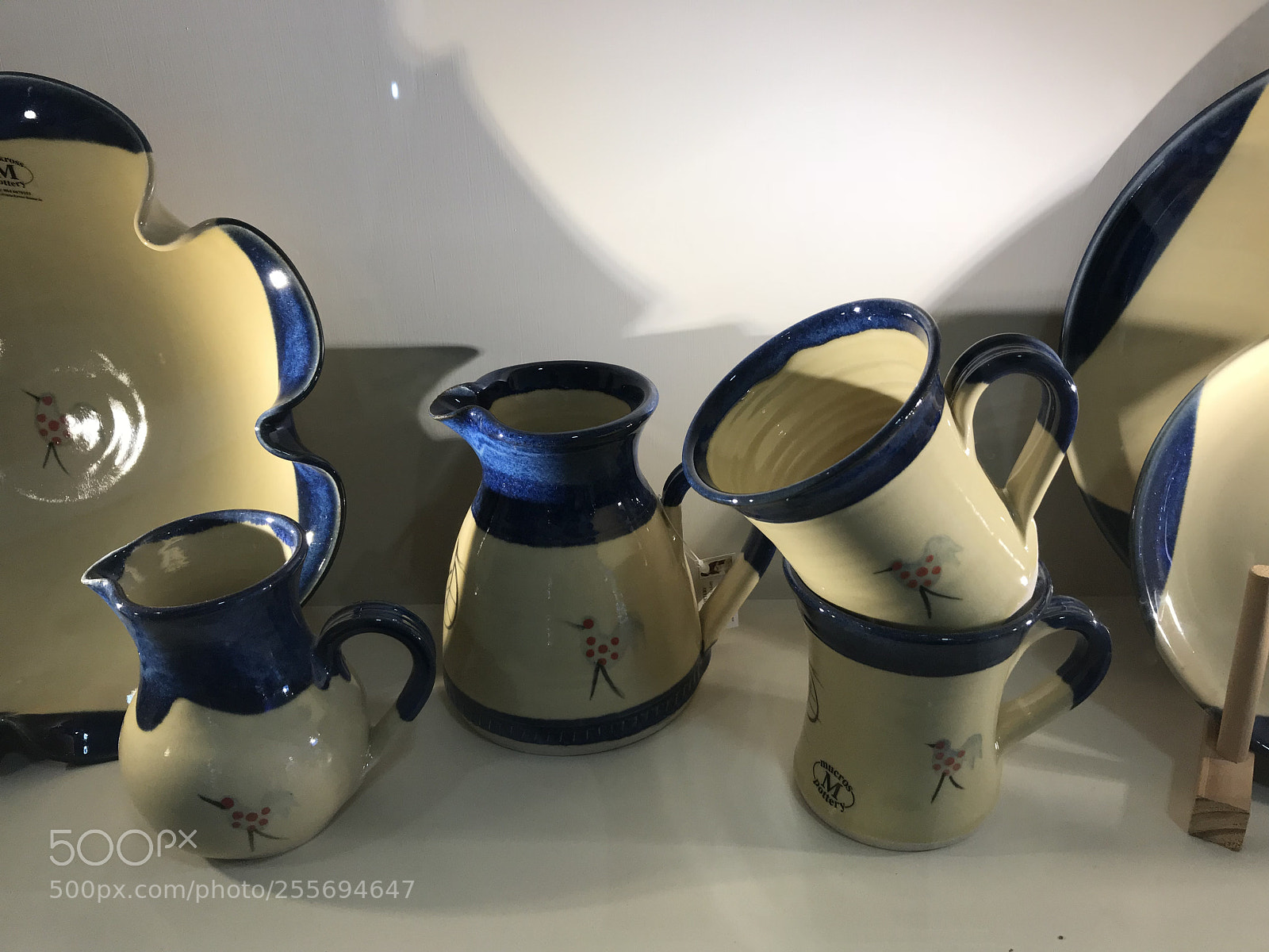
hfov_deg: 63.4
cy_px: 476
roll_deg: +2.1
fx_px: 1026
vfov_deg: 49.7
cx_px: 634
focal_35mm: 28
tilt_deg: -24.1
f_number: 1.8
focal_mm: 3.99
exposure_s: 1/100
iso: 40
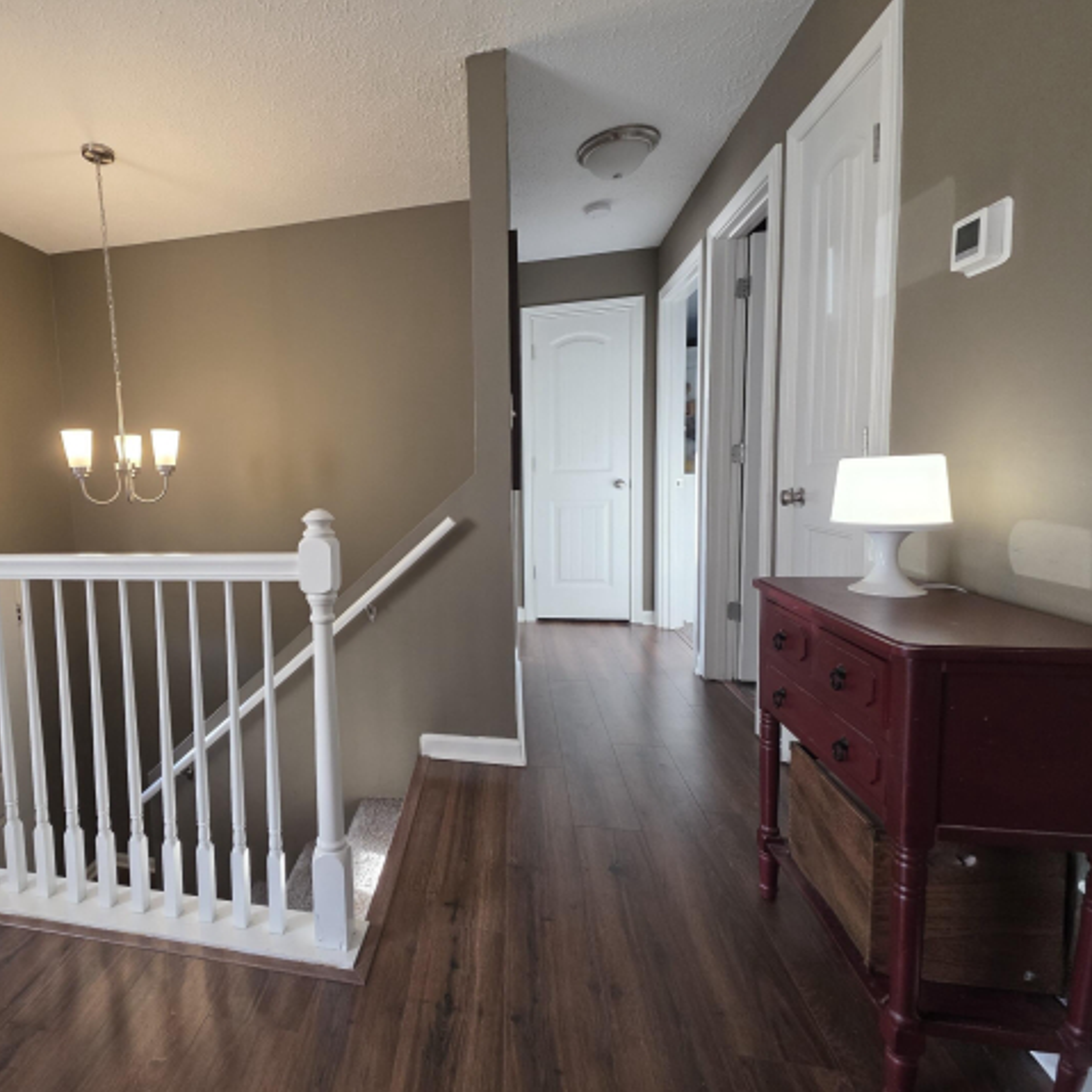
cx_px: 366
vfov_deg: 87.4
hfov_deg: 84.5
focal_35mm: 16
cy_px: 536
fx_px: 571
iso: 250
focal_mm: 2.2
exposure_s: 1/120
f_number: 1.9
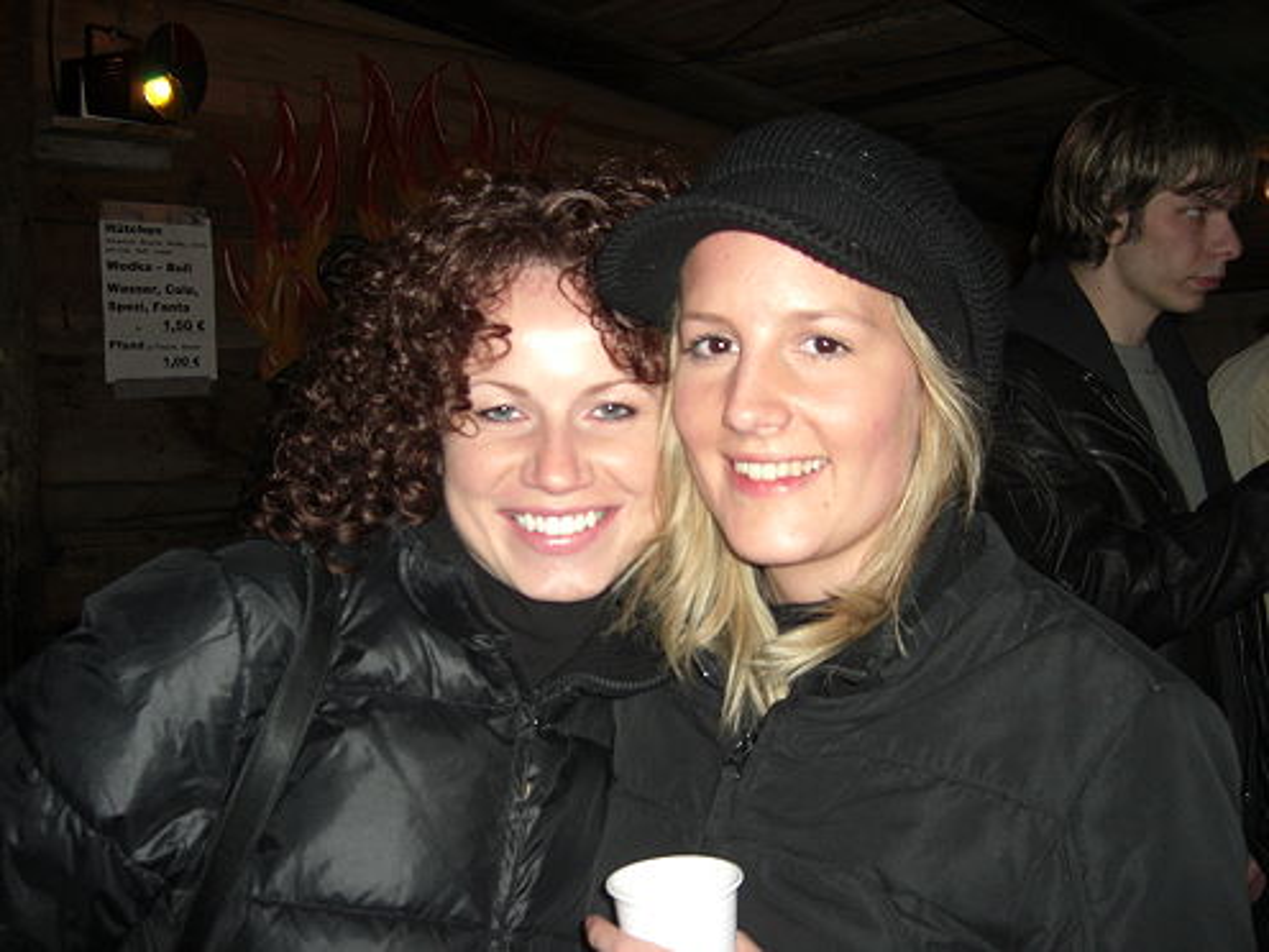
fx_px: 1393
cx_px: 634
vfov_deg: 37.7
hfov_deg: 49.0
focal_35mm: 38
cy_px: 476
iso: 200
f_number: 2.8
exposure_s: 1/60
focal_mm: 7.9
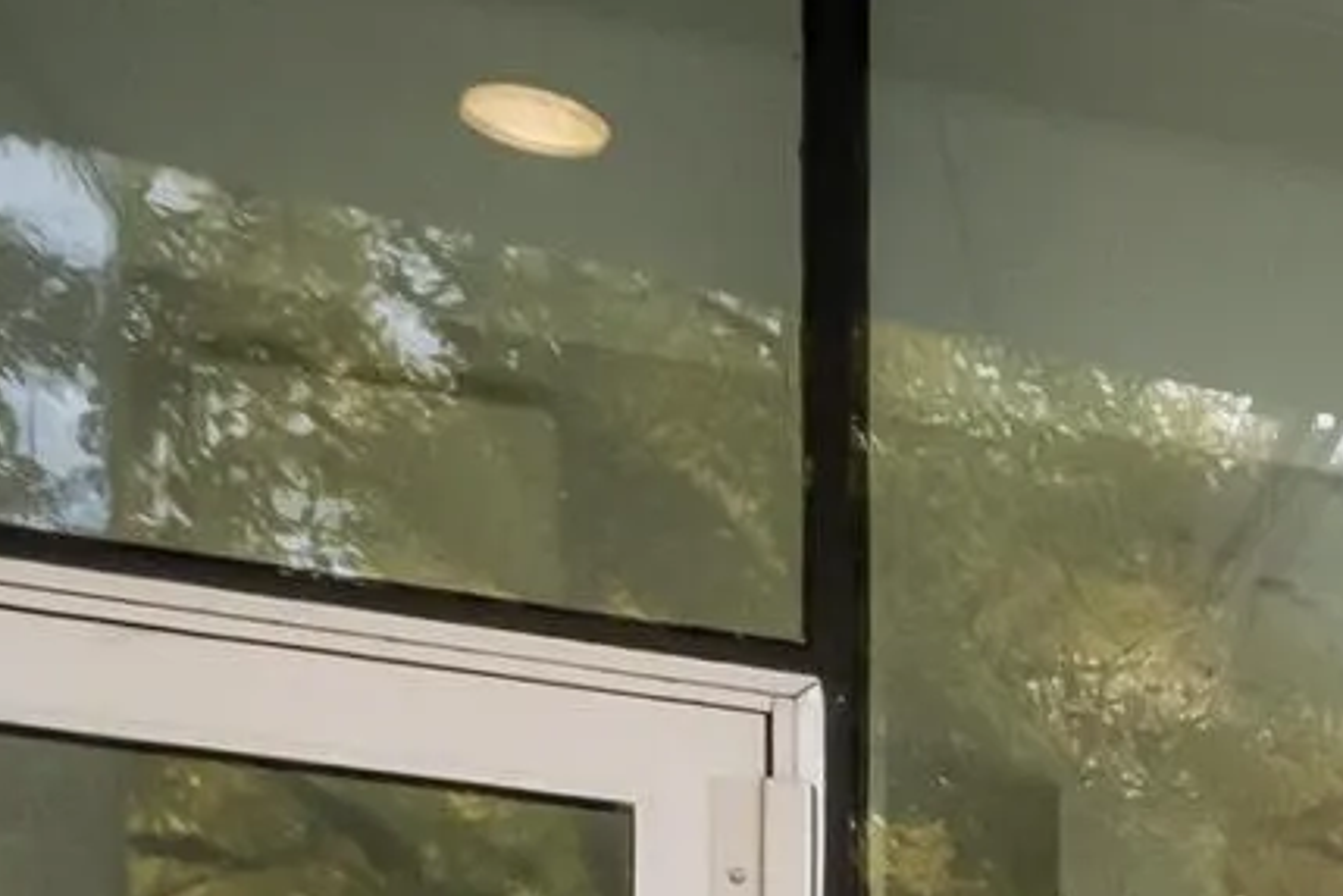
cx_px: 3531
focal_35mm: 97
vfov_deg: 11.9
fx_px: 3603
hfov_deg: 13.2
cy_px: 2043
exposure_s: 1/25
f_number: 9
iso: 250
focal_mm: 9
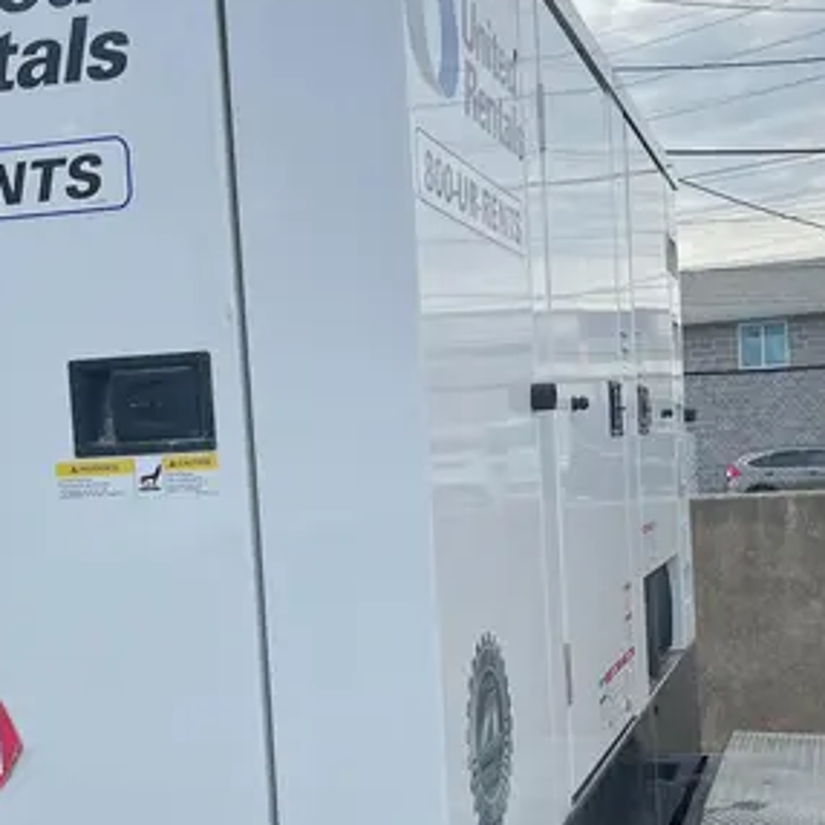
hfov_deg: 29.1
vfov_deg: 28.9
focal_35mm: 59
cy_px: 552
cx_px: 459
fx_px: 1591
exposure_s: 1/2137
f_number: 1.6
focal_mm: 5.1
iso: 50
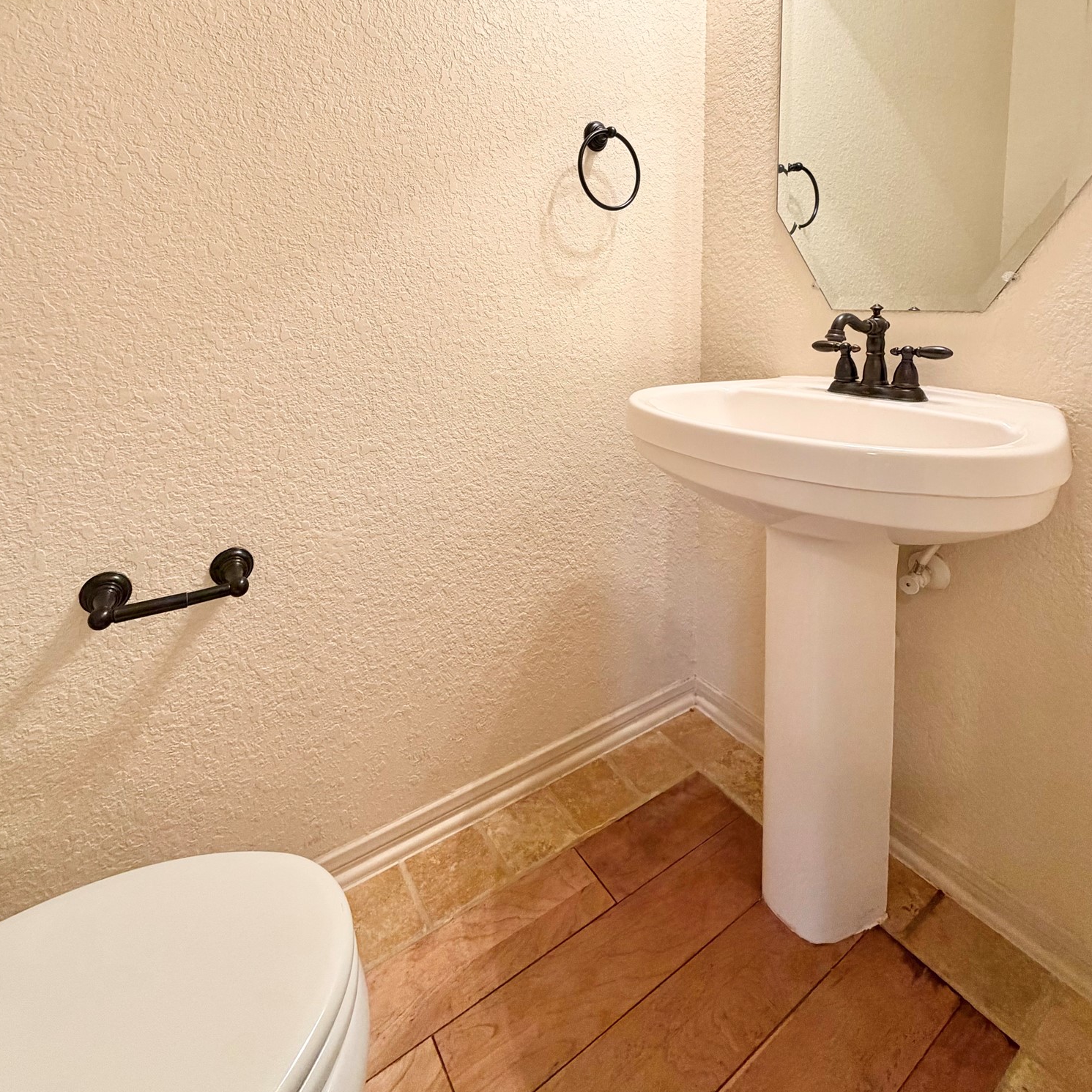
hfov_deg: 84.0
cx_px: 532
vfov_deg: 80.8
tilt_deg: -4.7
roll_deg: -0.6
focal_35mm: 17
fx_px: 607
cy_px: 353
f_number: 2.2
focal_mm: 2.22
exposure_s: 1/60
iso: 160
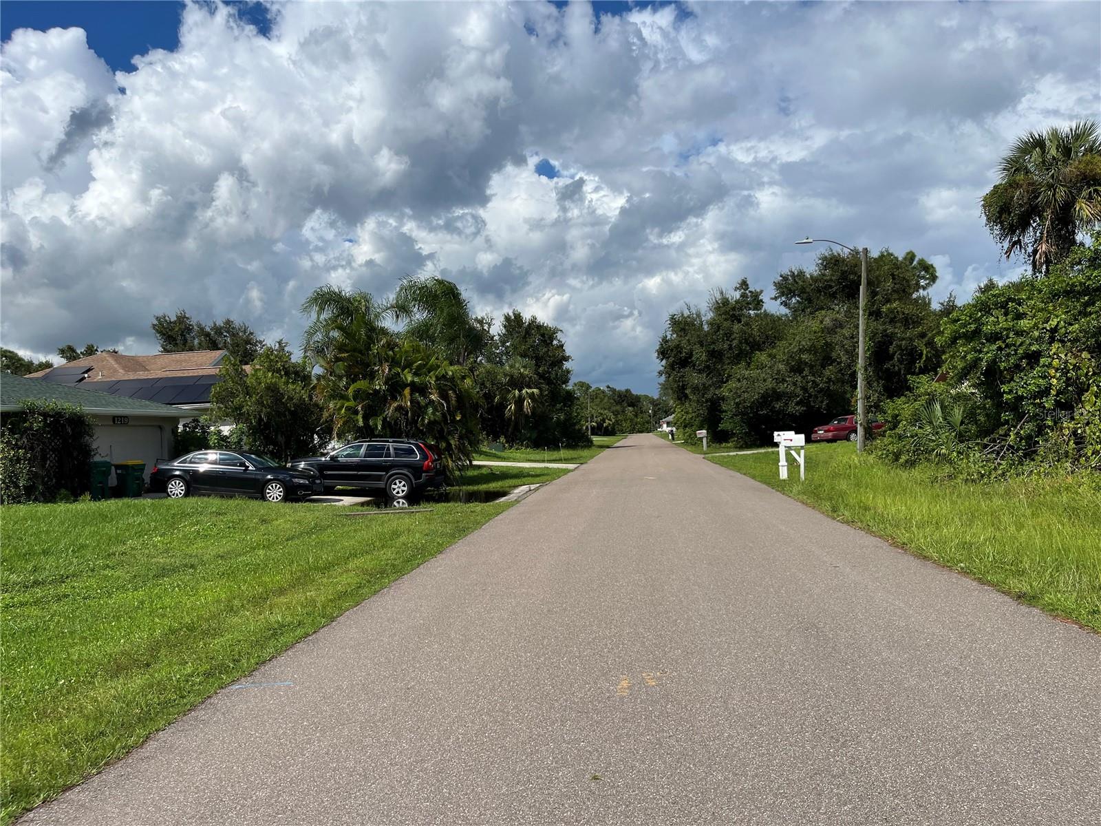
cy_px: 413
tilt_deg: +0.7
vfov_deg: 53.1
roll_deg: +2.5
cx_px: 550
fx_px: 827
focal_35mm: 26
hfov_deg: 67.3
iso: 50
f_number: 1.6
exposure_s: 1/6897
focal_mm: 5.1
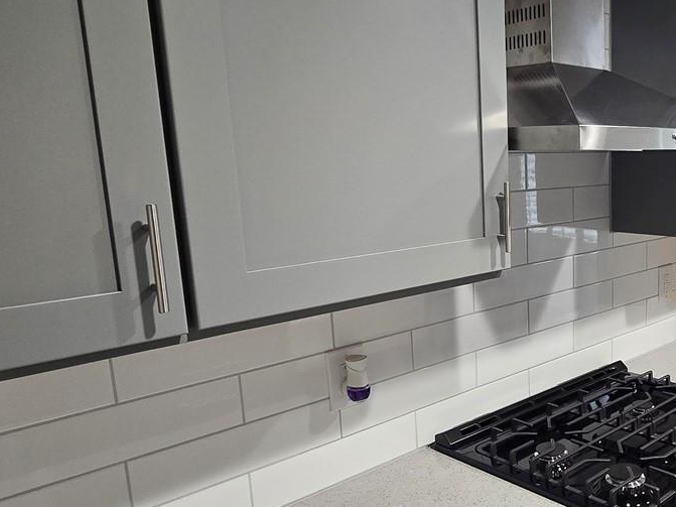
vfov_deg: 45.4
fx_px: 605
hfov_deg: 53.2
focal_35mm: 31
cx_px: 569
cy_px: 279
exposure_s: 1/60
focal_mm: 2.2
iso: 160
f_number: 2.2
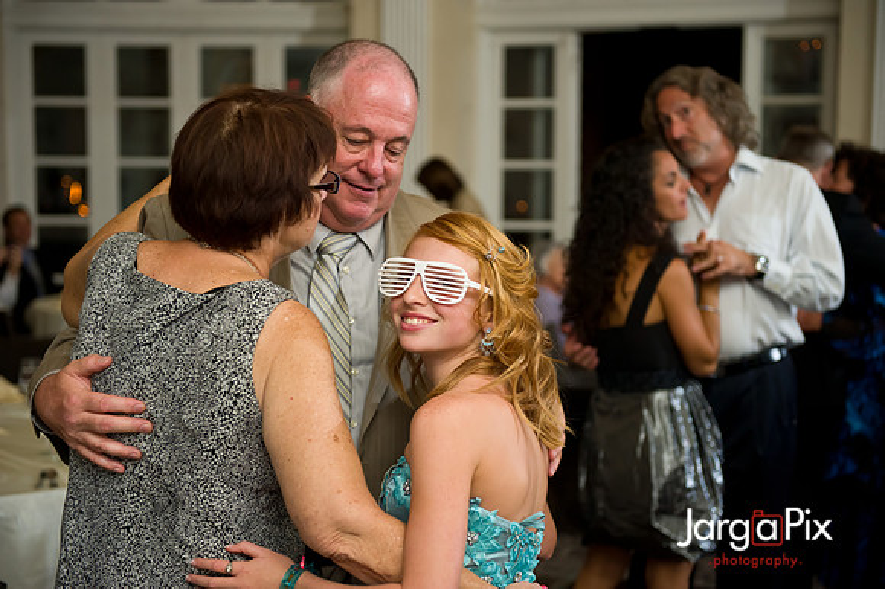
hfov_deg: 33.4
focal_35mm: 60
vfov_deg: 22.6
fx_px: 1474
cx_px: 442
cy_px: 294
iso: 1600
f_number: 3.2
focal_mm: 60
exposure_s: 1/125
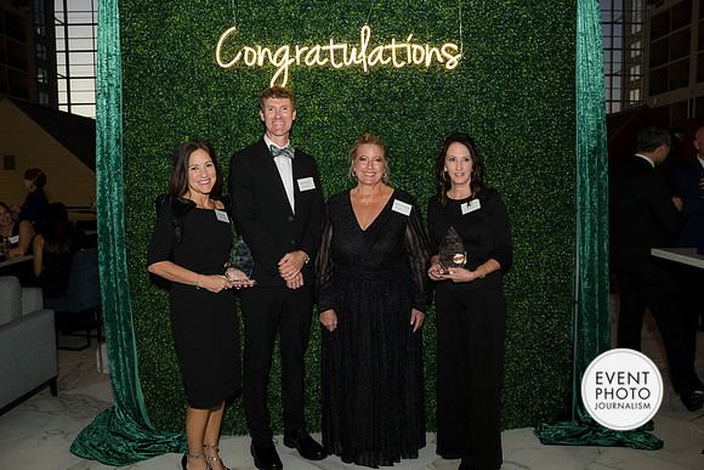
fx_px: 597
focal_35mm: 30
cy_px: 235
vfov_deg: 43.0
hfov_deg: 61.1
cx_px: 352
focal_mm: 30.5
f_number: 5
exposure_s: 1/160
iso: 800
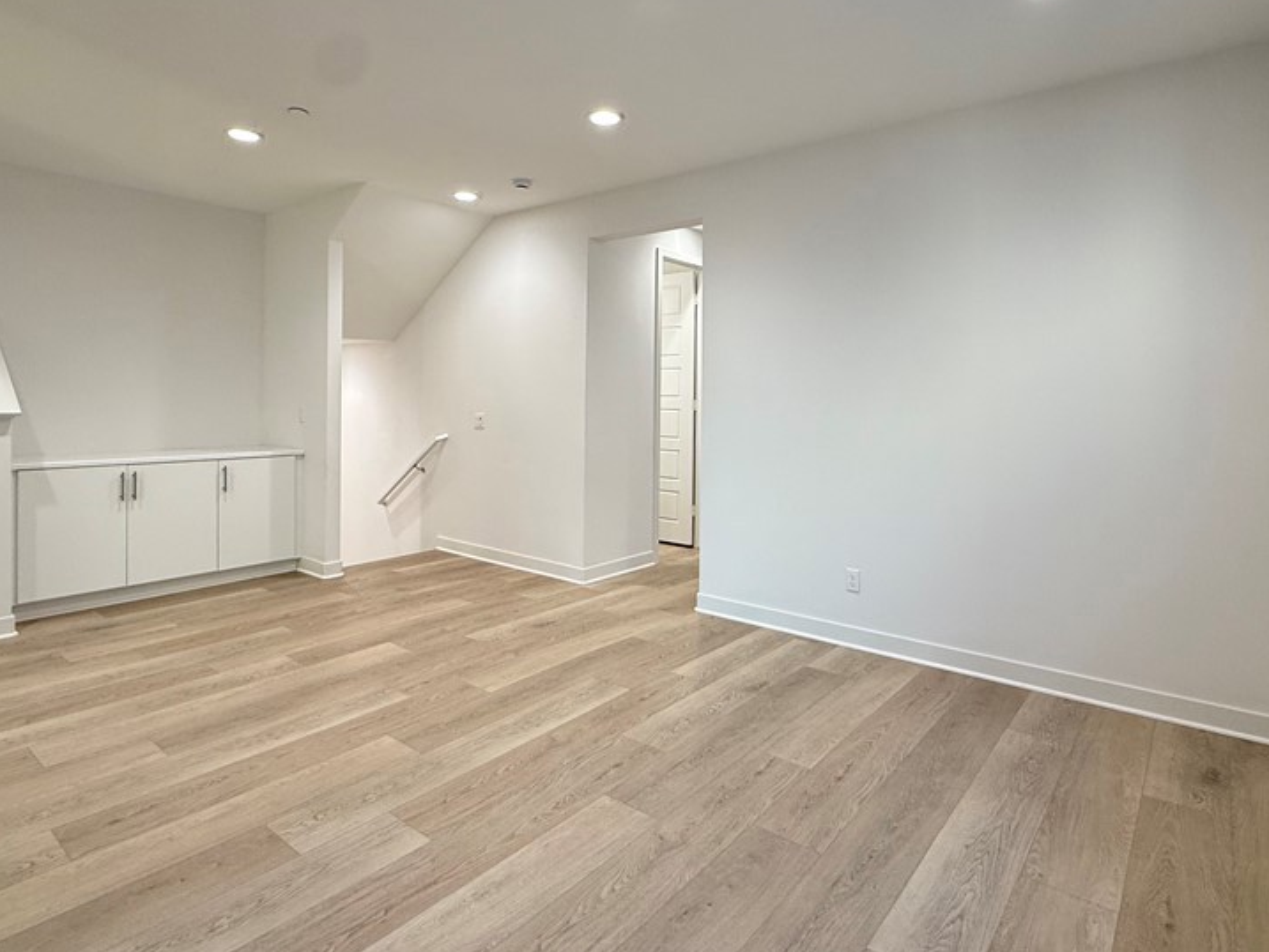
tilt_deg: -0.6
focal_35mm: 20
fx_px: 733
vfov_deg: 65.6
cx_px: 618
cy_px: 403
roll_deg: -0.5
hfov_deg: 81.7
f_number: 2.2
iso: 200
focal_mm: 2.22
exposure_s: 1/120
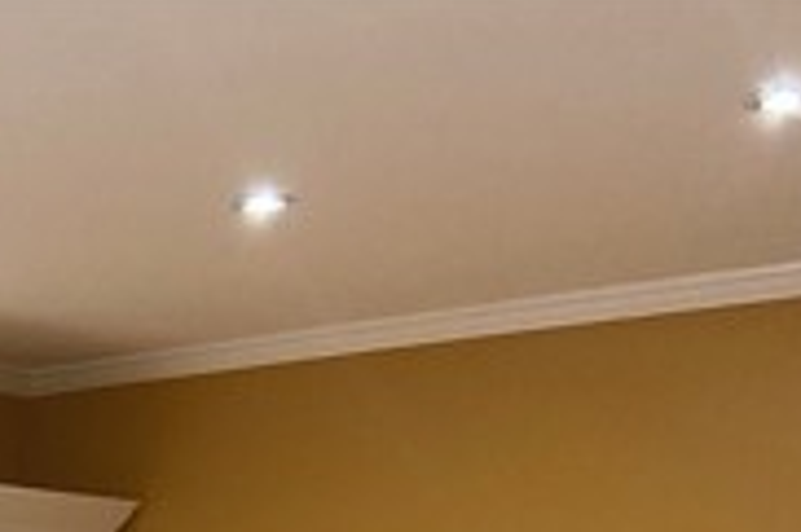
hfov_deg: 20.2
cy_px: 1389
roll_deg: -1.6
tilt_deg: -17.0
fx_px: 2112
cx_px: -145
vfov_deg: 11.3
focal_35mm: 95
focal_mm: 4.25
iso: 100
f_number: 1.8
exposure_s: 1/60
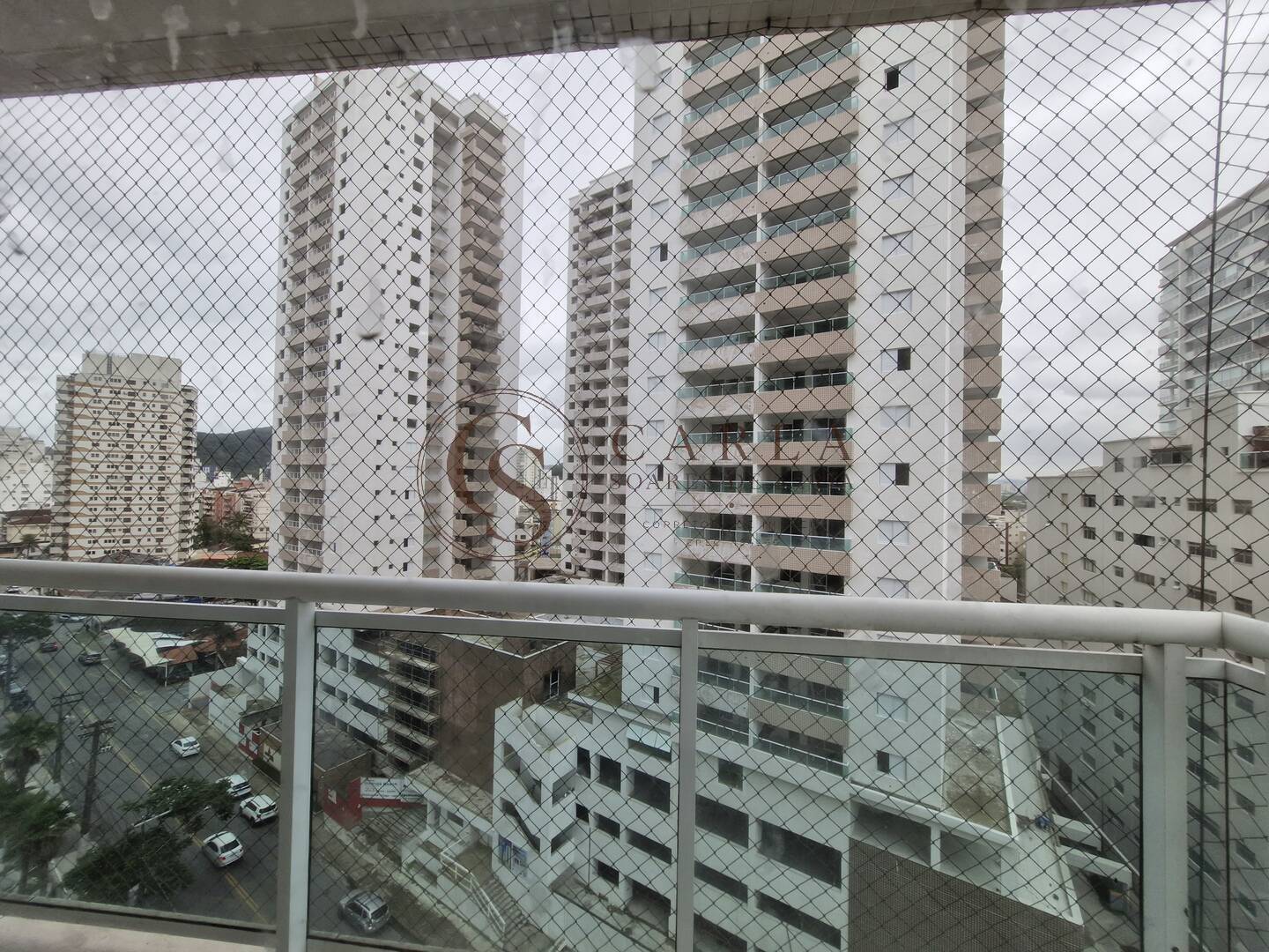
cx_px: 634
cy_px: 476
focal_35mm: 13
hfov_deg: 106.2
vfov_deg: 89.9
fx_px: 477
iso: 50
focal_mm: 1.74
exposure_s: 1/692
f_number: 2.2
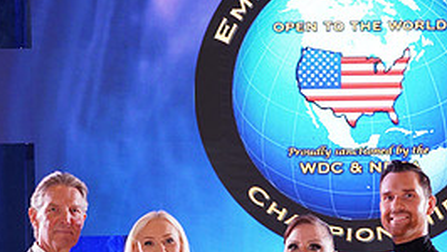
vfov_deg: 12.2
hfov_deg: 22.2
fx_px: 1139
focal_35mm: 96
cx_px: 234
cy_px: 339
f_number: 5
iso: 2000
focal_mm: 42
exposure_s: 1/160
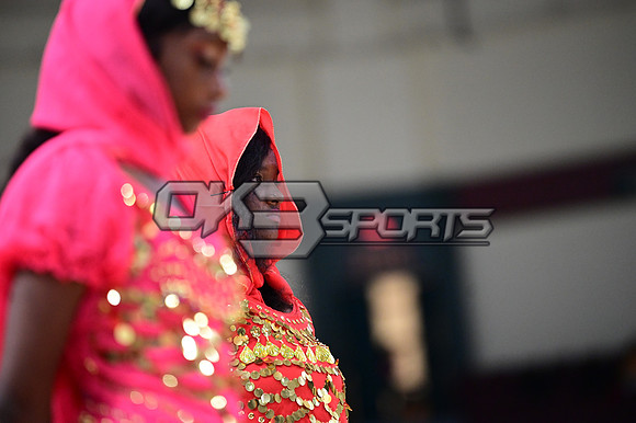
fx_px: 3531
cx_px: 318
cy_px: 212
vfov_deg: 6.9
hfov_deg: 10.3
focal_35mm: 200
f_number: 3.2
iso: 6400
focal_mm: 200
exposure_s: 1/1000
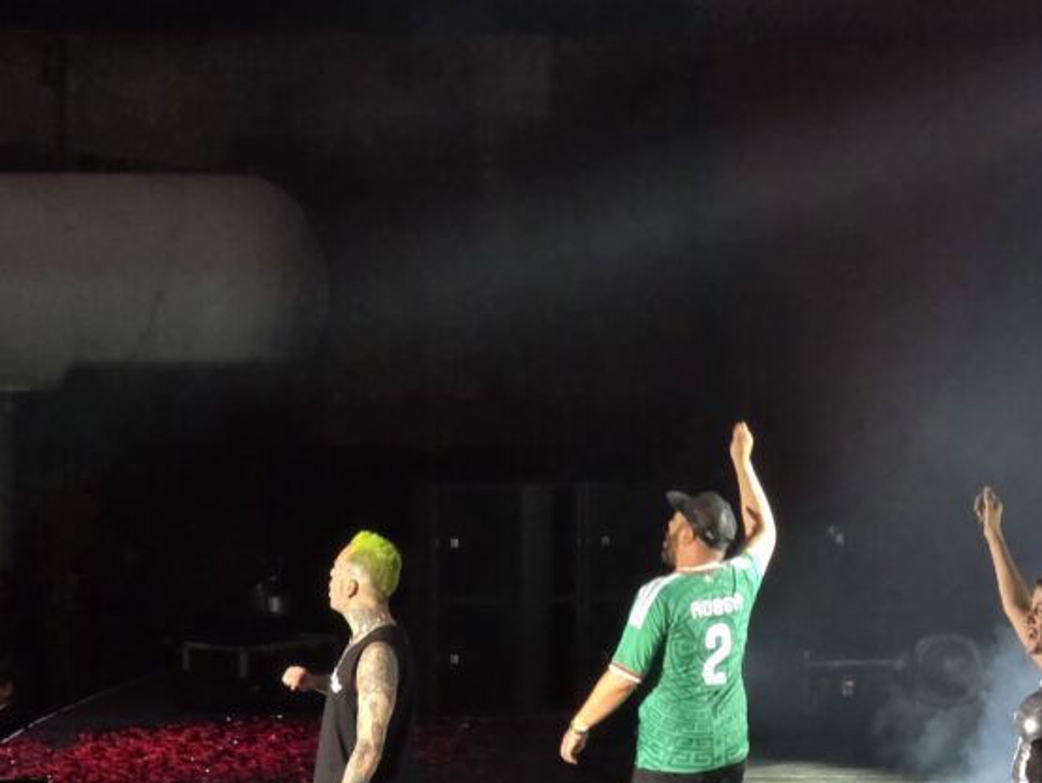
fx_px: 6386
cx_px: 736
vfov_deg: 7.0
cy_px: 674
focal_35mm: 212
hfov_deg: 9.3
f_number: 3.4
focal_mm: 18.6
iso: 500
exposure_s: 1/120
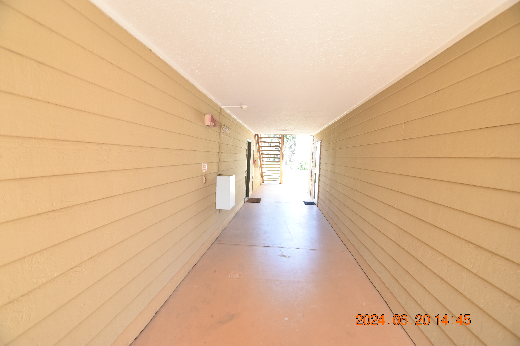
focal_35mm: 15
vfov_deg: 77.3
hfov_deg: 100.4
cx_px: 260
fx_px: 217
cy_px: 173
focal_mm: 10
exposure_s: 1/80
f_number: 4.5
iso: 400
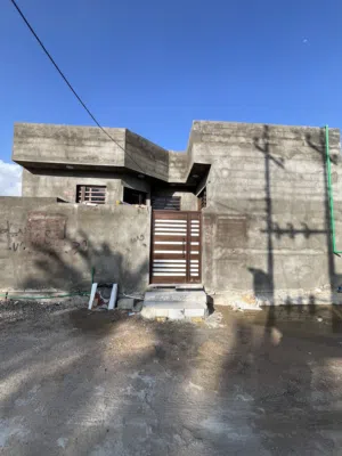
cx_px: 171
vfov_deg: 106.2
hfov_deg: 89.9
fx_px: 171
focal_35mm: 13
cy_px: 228
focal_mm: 1.57
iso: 32
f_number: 1.8
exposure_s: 1/1468
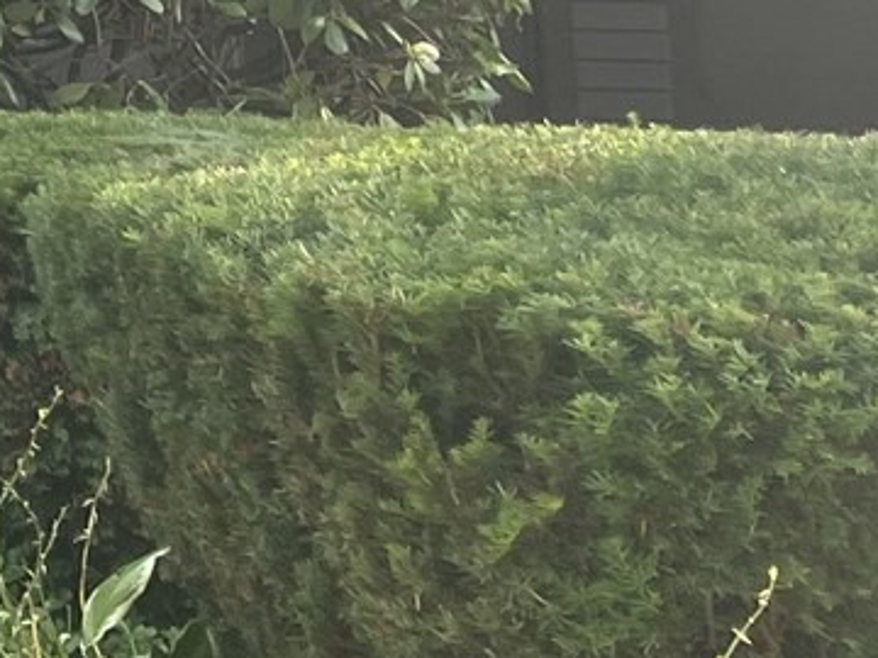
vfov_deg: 9.3
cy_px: -702
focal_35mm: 148
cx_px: -1568
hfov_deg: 10.4
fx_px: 3754
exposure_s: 1/285
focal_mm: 5.1
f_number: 1.6
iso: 50
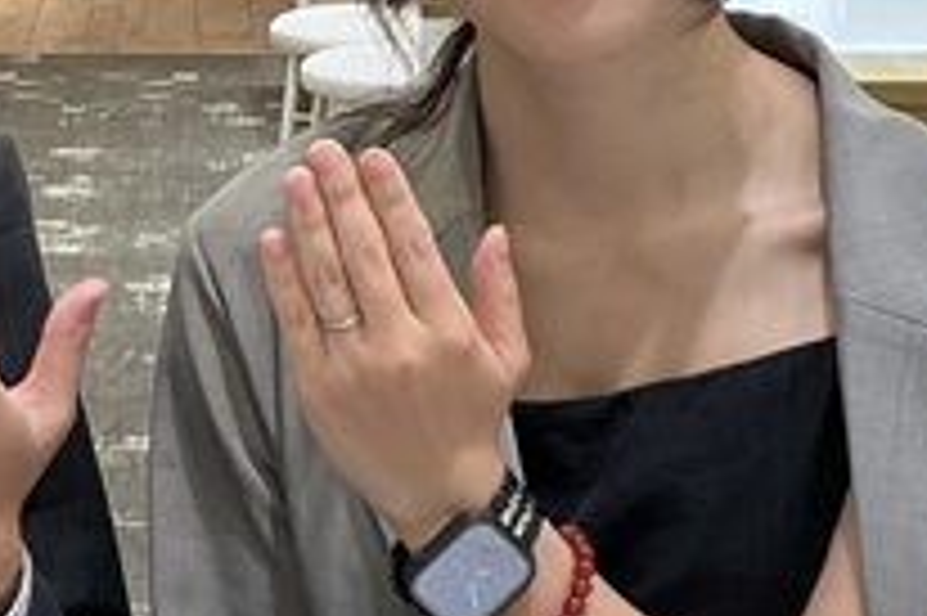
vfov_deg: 15.5
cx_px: 112
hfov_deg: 22.6
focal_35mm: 88
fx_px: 2264
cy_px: 216
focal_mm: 3
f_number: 1.8
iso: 50
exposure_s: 1/120
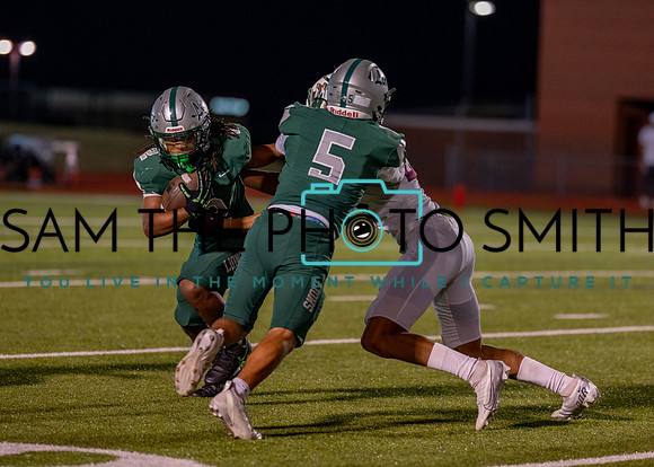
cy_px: 195
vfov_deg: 7.1
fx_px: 3745
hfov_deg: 10.0
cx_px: 395
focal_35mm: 202
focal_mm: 135
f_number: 1.8
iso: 1600
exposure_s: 1/1000
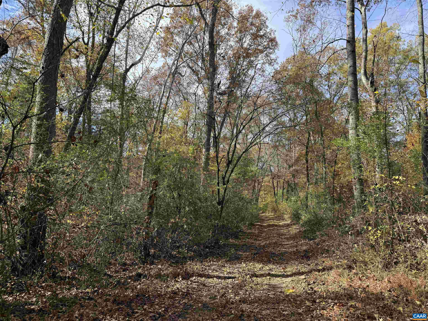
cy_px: 160
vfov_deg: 56.8
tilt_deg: +7.3
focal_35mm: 24
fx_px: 297
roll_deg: -3.4
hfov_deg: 71.6
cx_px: 214
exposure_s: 1/1493
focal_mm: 6.76
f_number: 1.78
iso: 100
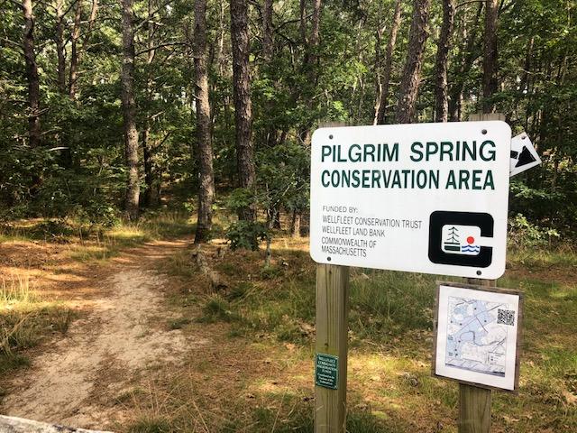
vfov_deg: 49.7
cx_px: 288
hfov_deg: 63.4
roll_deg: +0.3
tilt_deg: -3.7
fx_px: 467
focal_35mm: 28
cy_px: 216
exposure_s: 1/129
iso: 20
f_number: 1.8
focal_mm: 3.99
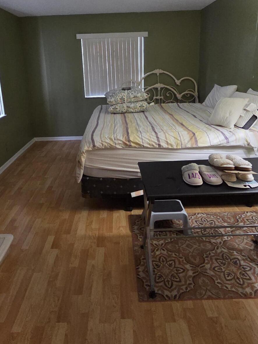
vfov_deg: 75.0
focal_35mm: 22
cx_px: 116
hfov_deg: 60.9
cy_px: 127
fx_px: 219
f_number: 2.2
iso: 1000
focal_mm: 2.2
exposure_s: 1/60
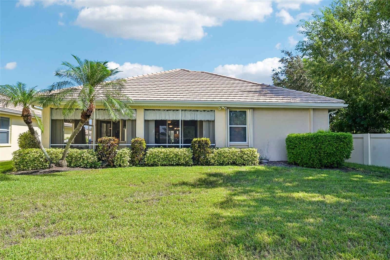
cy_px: 130
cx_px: 195
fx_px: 233
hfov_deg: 79.9
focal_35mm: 22
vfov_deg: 58.3
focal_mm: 21.5
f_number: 8
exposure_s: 1/500
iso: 400
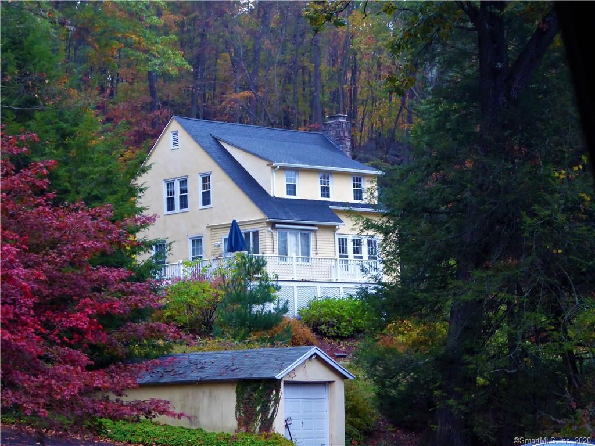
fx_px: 1839
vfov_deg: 13.8
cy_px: 223
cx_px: 298
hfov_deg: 18.4
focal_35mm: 107
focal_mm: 17.5
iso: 400
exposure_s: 1/60
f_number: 5
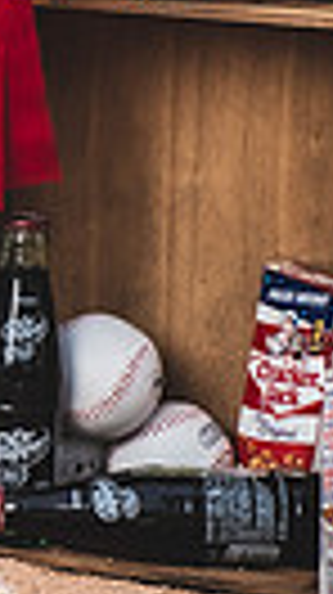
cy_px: 103
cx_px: -944
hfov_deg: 4.4
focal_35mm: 254
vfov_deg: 8.5
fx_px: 3997
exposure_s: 1/400
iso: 100
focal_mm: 50
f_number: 2.8
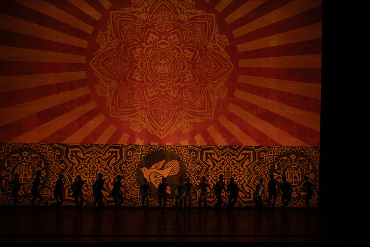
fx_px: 1028
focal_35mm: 100
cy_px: 124
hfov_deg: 20.4
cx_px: 185
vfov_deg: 13.7
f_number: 6.3
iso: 6400
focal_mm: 100
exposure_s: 1/400
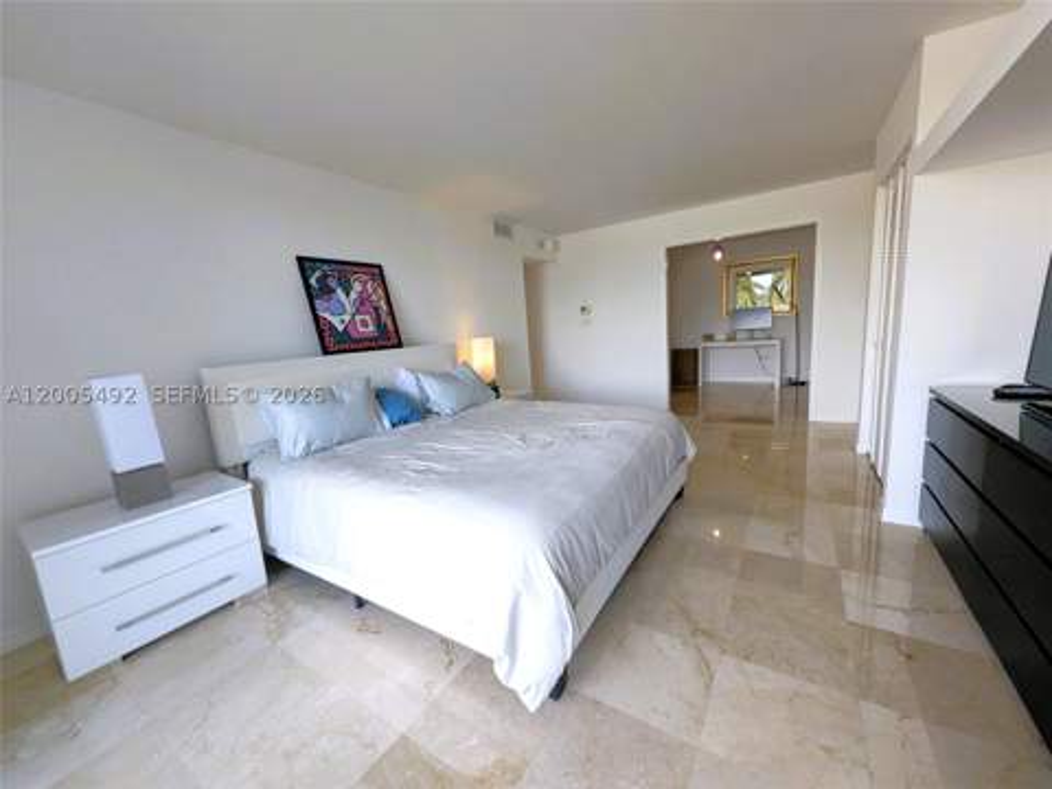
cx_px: 526
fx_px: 395
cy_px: 394
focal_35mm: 13
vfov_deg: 89.9
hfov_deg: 106.2
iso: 178
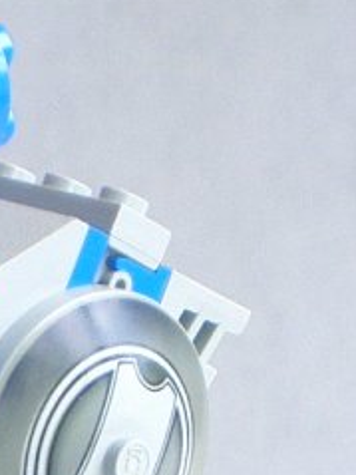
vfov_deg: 4.9
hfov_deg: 3.6
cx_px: -434
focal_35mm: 407
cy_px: 543
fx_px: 5586
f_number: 4.9
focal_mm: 24
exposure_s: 1/50
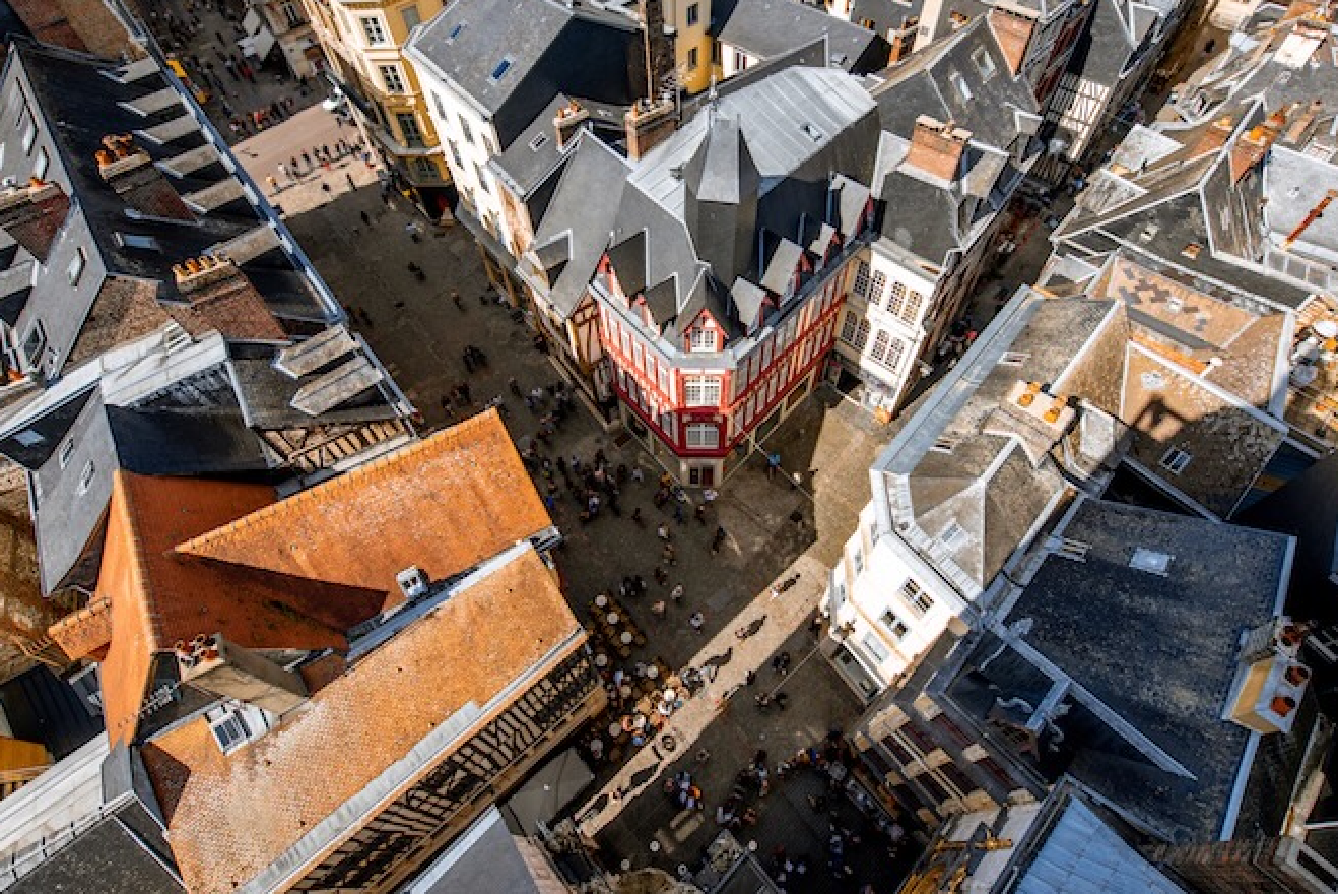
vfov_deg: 69.9
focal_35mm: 17
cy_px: 364
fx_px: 632
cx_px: 686
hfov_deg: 93.2
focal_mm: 14
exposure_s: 1/500
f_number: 5.6
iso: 100
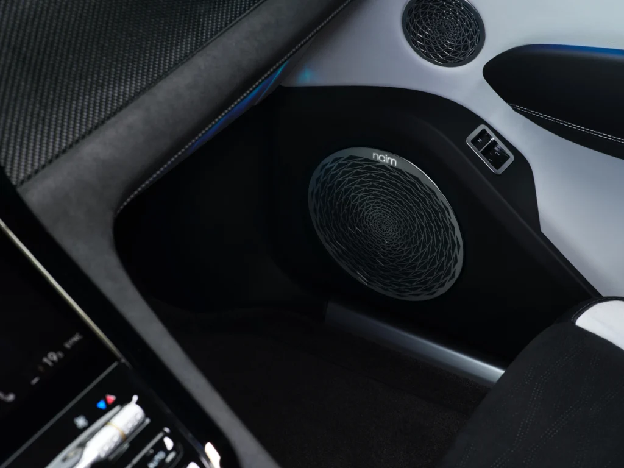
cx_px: 312
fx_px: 1136
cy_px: 234
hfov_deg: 30.7
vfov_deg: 23.3
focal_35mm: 63
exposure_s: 1/1.3
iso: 200
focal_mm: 80
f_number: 14
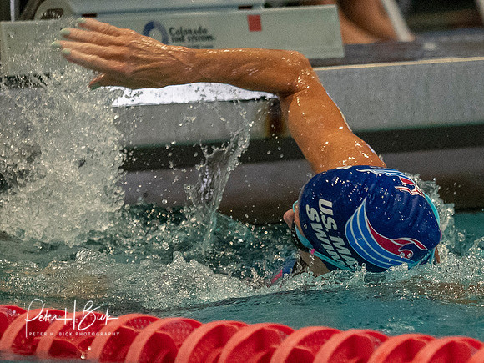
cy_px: 272
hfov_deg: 3.1
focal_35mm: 640
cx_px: 335
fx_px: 8944
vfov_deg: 2.3
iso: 4000
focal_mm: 150
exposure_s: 1/1000
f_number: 2.8
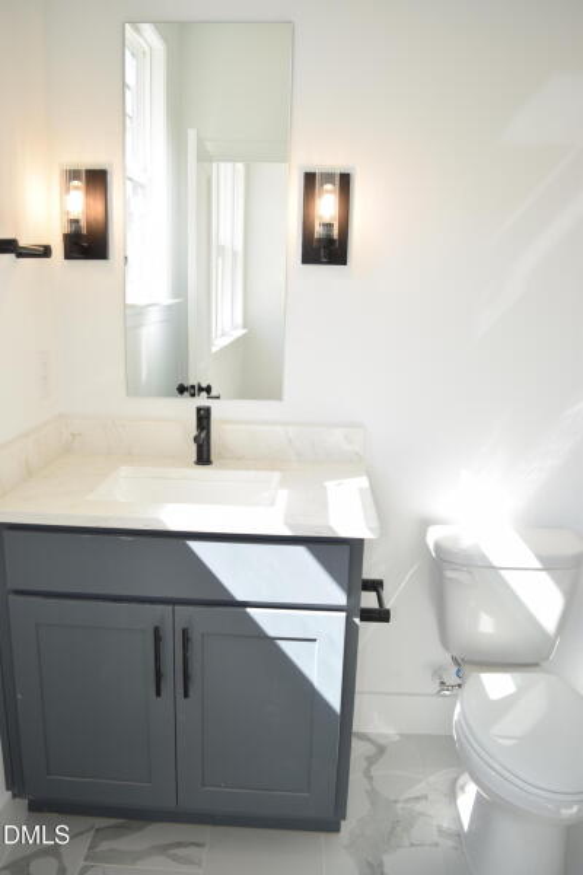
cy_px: 438
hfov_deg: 47.9
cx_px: 292
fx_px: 656
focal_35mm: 27
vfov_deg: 67.4
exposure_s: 1/100
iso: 100
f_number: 3.5
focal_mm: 18
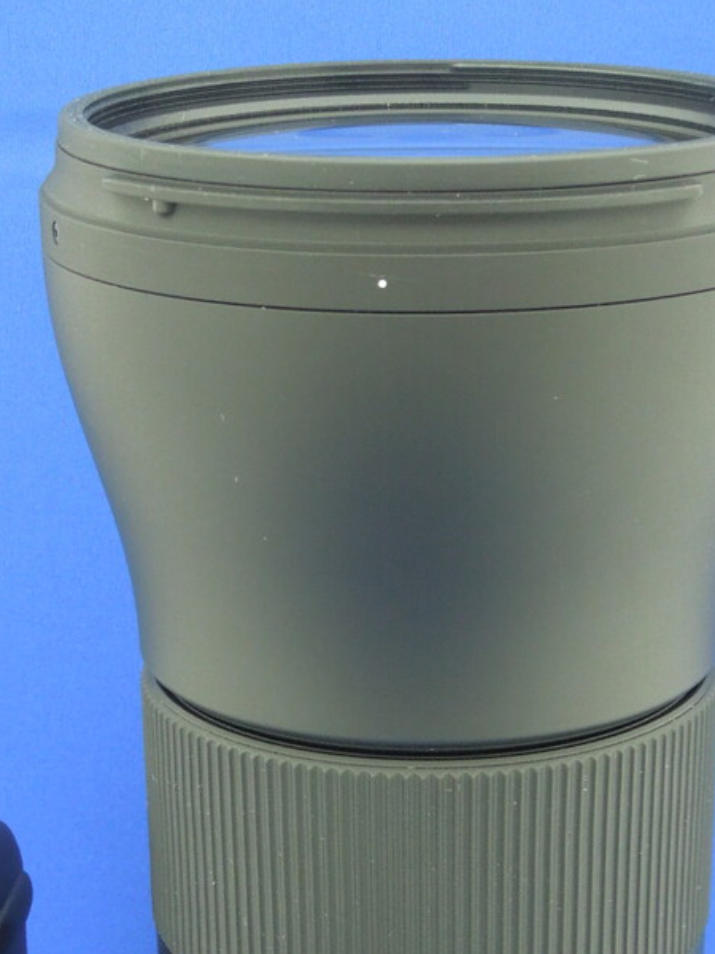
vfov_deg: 22.2
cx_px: 391
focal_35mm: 86
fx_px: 2368
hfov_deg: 17.2
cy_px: 849
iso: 400
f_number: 3.9
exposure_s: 1/15
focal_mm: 7.8
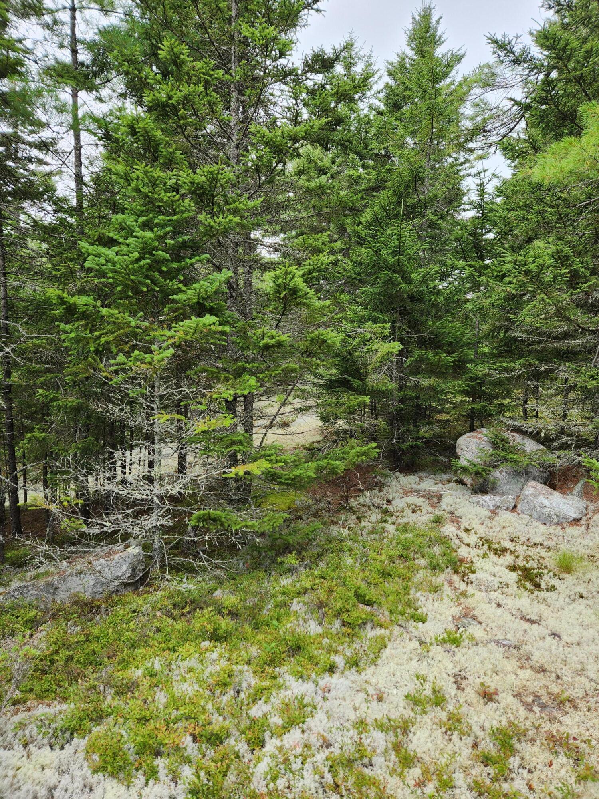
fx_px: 531
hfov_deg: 58.9
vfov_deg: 73.9
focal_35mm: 23
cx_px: 300
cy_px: 400
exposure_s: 1/180
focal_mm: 5.4
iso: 20
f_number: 1.8
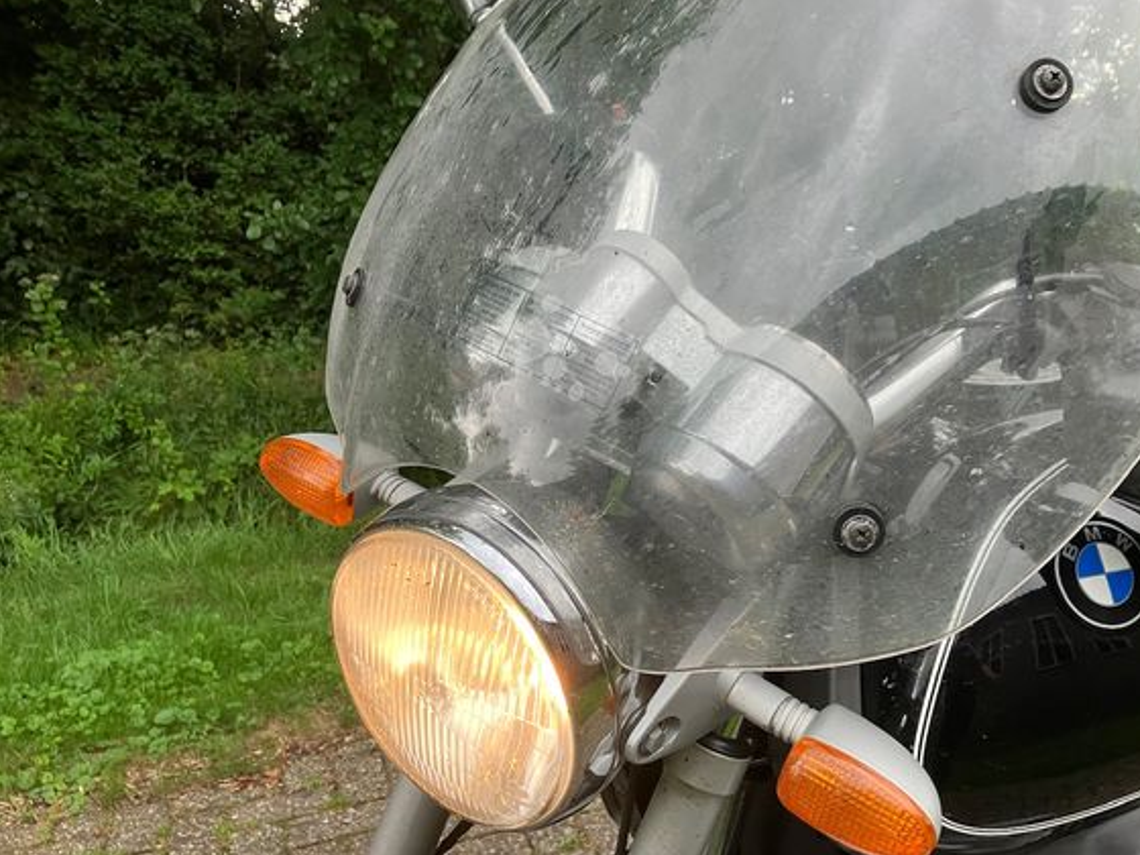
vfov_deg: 44.1
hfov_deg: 56.6
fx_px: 1054
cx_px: 647
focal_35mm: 32
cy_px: 468
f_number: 1.8
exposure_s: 1/87
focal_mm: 3.99
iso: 80
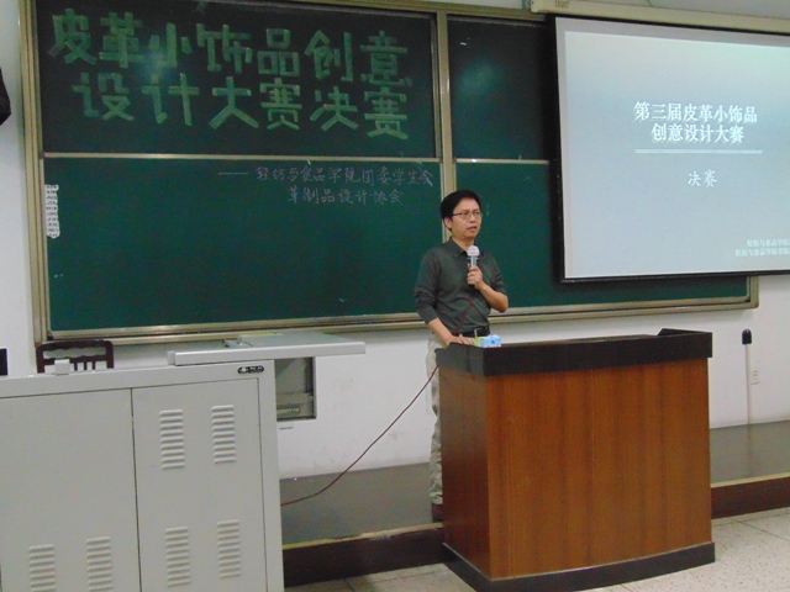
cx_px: 395
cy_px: 296
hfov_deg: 52.6
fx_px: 799
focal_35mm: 35
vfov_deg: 40.7
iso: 800
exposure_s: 1/30
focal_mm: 6.3
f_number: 3.2
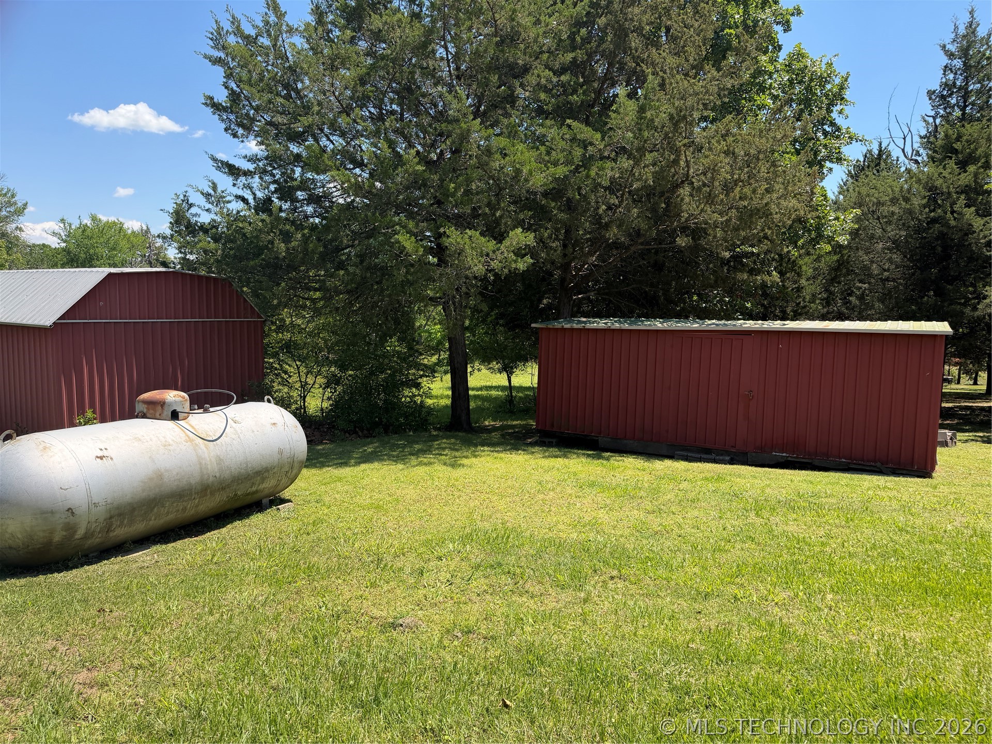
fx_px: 688
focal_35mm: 24
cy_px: 372
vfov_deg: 56.8
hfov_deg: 71.6
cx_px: 496
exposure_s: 1/3145
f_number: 1.78
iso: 100
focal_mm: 6.76
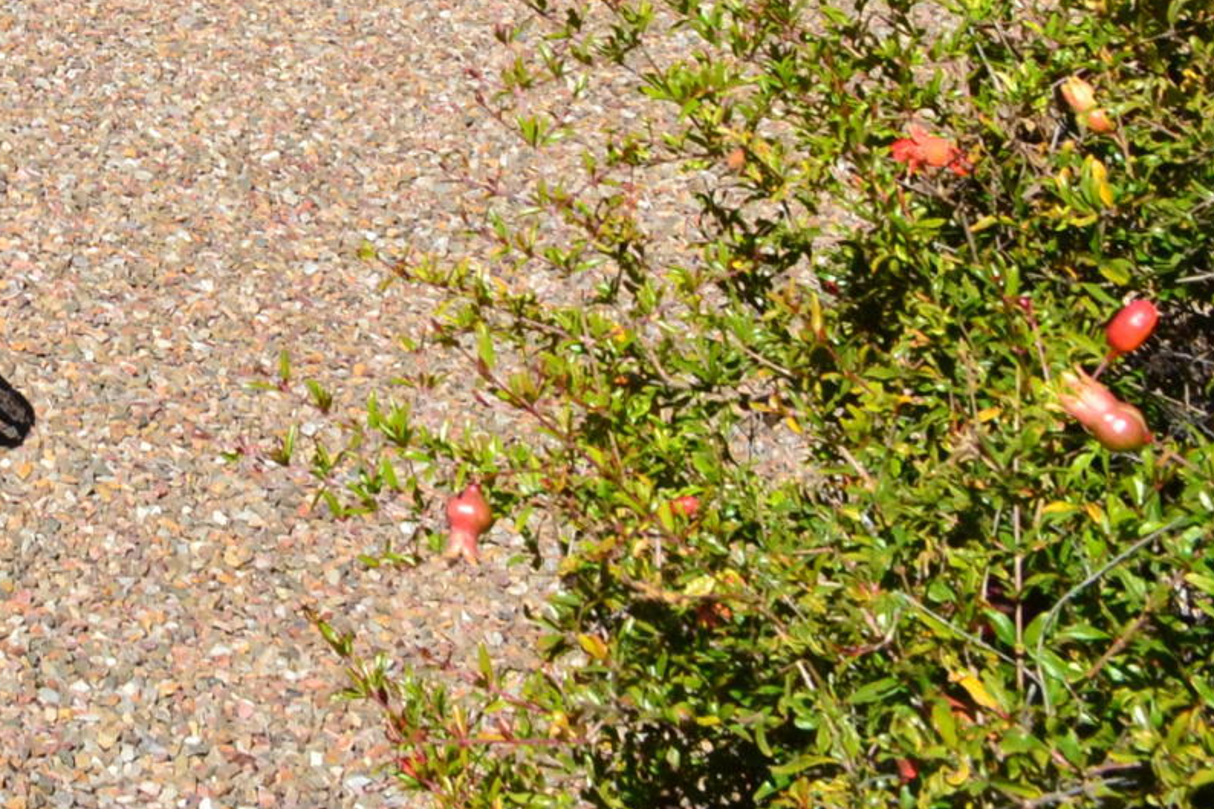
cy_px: -616
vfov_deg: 12.4
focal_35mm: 102
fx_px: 3439
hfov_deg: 18.0
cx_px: -569
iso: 400
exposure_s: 1/500
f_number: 11
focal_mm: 18
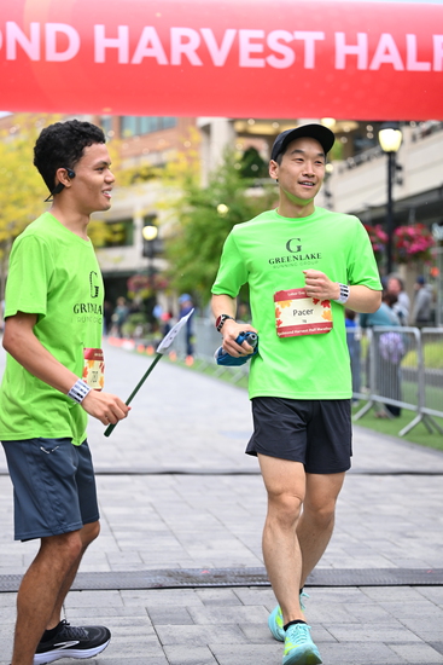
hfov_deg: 18.4
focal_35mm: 74
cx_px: 222
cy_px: 332
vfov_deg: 27.3
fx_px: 1365
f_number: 2.8
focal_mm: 74
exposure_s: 1/1250
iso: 1250
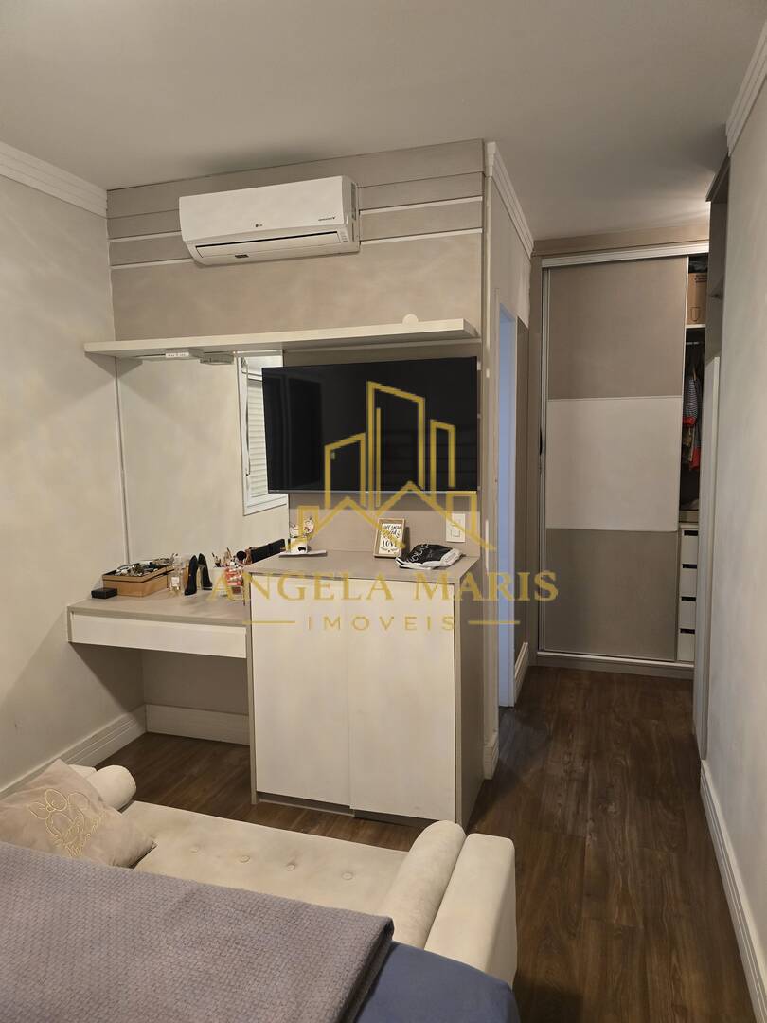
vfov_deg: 73.9
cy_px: 512
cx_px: 384
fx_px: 679
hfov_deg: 58.9
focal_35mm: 23
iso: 800
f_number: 1.7
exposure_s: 1/120
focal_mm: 6.3
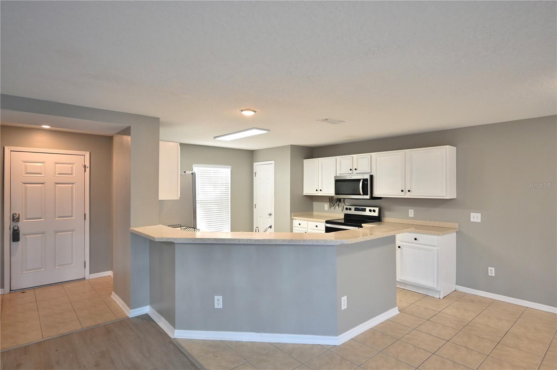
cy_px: 185
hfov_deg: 88.5
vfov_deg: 65.8
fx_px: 286
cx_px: 278
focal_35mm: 18
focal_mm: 18.5
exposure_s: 1/125
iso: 720
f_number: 4
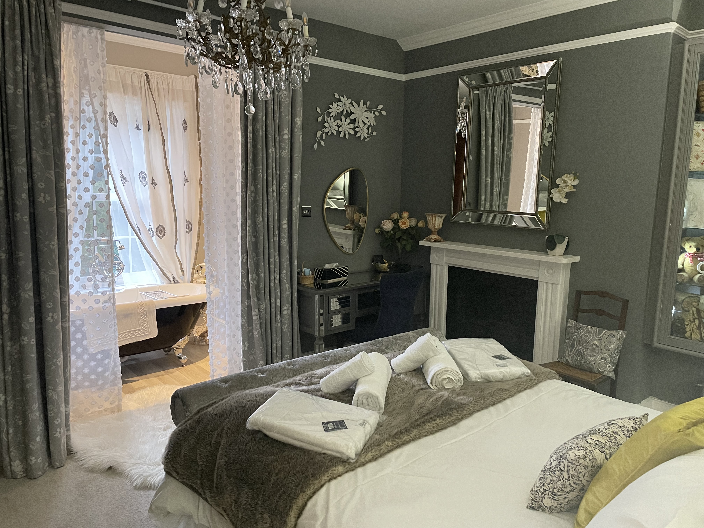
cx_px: 352
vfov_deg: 53.1
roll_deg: -0.9
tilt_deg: -7.7
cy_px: 264
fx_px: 529
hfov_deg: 67.3
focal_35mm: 26
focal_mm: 4.2
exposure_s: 1/50
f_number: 1.6
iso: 400
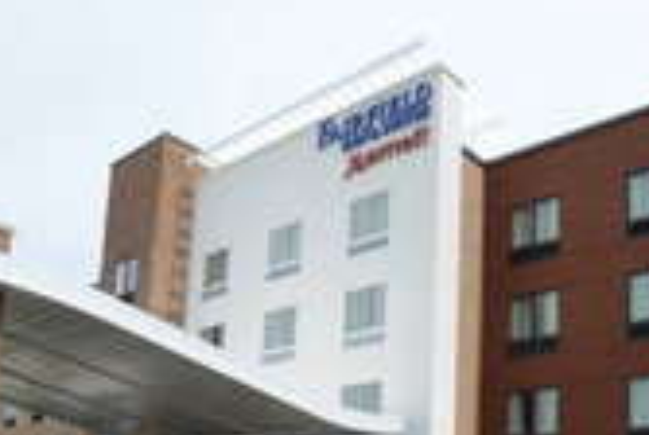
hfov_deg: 49.2
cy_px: 447
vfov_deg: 31.4
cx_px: 389
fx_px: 704
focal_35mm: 39
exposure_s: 1/125
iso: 200
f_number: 14
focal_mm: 17
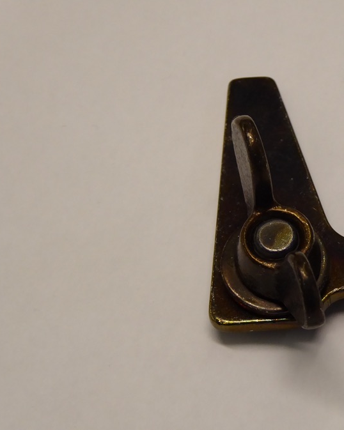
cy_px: 215
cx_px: 269
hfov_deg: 12.0
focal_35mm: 128
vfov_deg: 15.0
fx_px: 1630
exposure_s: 1/60
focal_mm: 16.1
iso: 400
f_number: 4.9
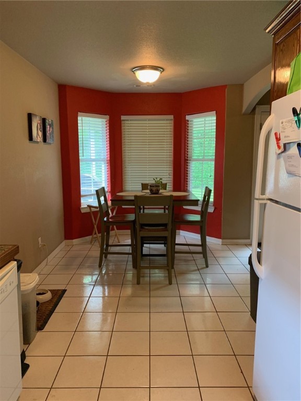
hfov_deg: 53.1
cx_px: 150
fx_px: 301
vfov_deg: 67.3
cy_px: 200
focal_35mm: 26
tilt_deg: -7.1
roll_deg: +0.3
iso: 250
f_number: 1.8
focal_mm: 4.25
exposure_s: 1/60
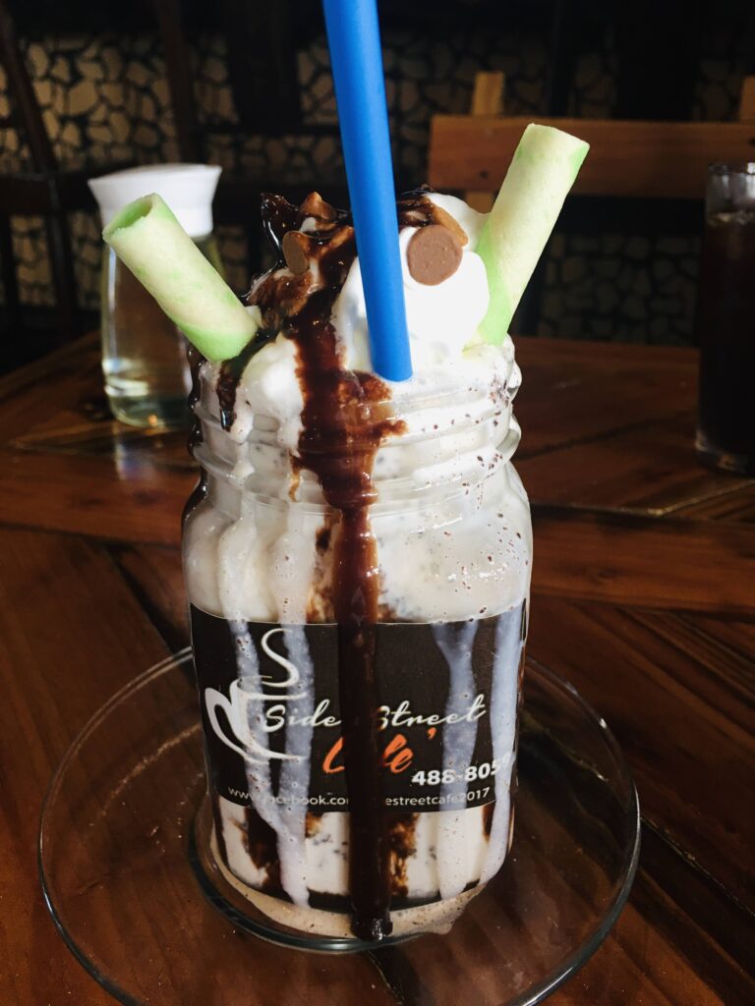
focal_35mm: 29
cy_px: 503
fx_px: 843
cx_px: 378
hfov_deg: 48.2
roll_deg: +0.4
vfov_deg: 61.7
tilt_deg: -23.8
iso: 32
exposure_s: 1/15
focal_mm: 4.15
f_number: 2.2
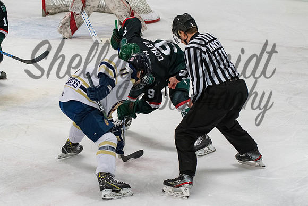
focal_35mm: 122
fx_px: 1040
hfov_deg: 16.8
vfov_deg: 11.3
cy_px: 88
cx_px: 153
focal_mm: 70
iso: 2500
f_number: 3.5
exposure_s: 1/800
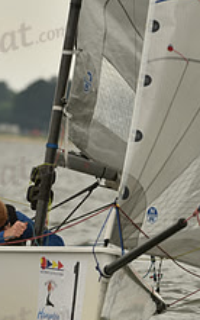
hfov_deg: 1.4
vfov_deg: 2.3
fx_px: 7933
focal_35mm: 909
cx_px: 146
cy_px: 240
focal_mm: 340
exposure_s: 1/1250
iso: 400
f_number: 5.6
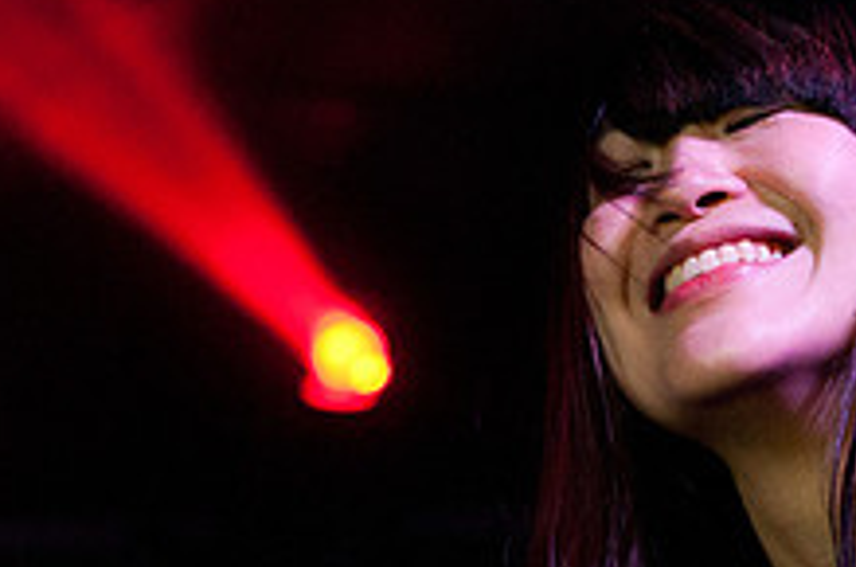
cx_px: 614
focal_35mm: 199
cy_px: 538
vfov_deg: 6.8
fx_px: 4721
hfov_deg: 10.3
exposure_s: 1/100
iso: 1600
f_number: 2.5
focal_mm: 50
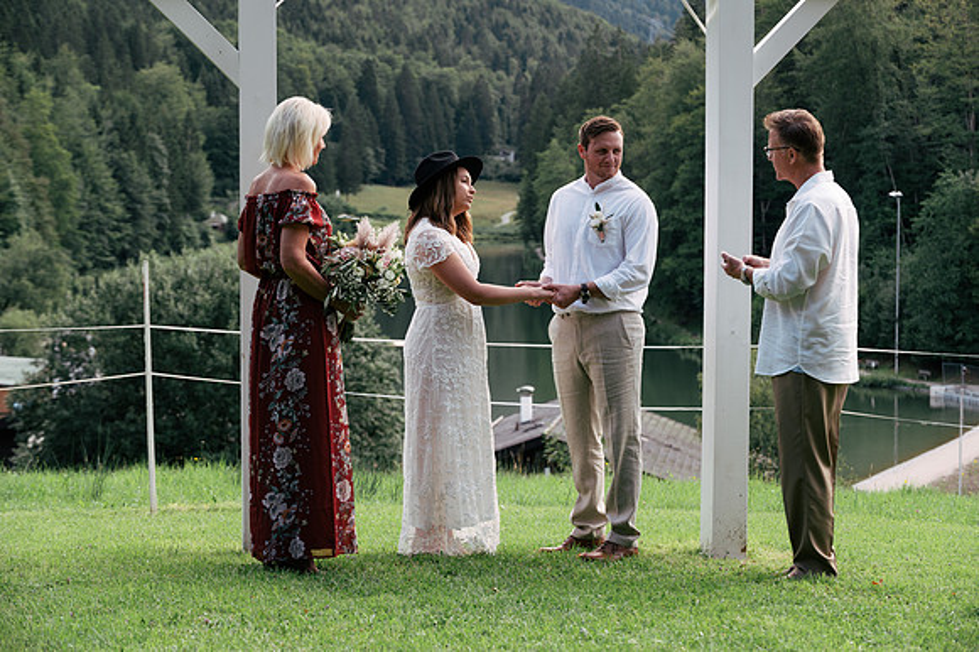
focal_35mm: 82
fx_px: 2229
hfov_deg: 24.8
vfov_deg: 16.6
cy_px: 326
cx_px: 490
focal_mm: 82
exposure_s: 1/200
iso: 320
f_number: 6.3
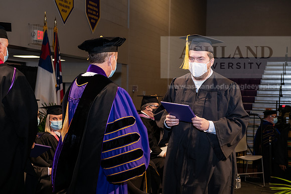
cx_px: 146
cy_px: 97
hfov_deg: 32.4
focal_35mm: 62
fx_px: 501
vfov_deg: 21.9
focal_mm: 62
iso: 1600
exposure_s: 1/200
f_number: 6.3
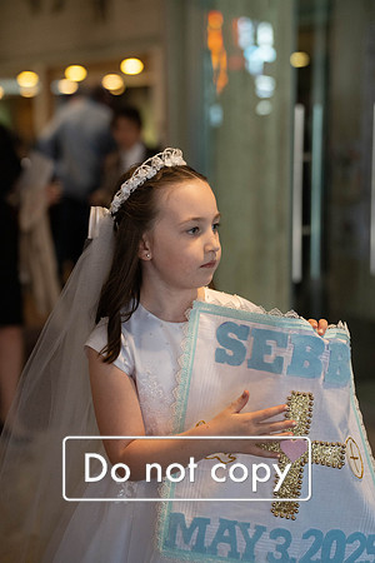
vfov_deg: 29.2
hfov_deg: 19.7
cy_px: 282
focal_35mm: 69
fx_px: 1078
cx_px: 188
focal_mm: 69
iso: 6400
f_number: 2.8
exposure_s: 1/640
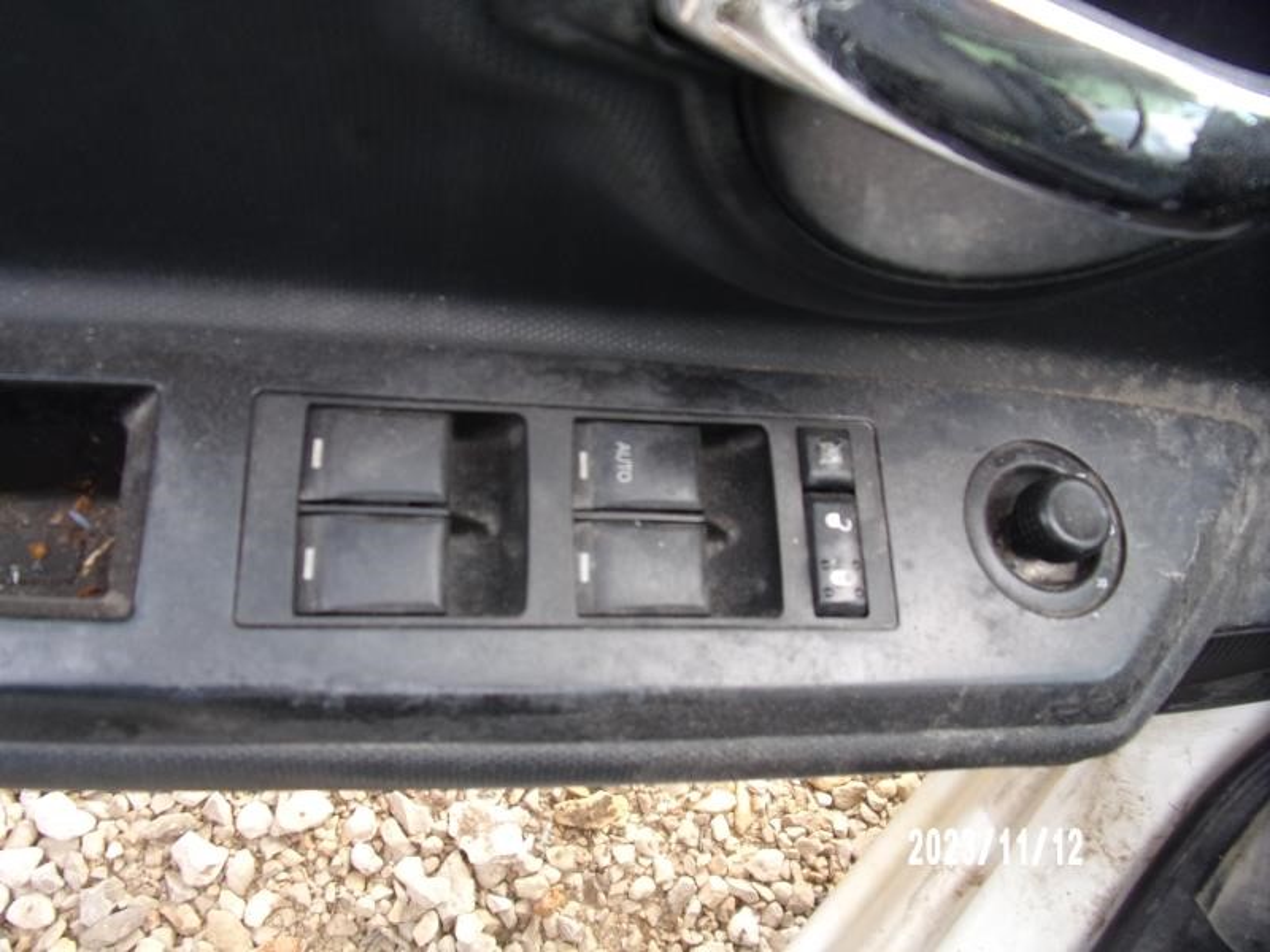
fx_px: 881
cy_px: 476
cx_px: 635
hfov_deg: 71.6
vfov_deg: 56.8
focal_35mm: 24
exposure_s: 1/34
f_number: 3.3
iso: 120
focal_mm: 4.3
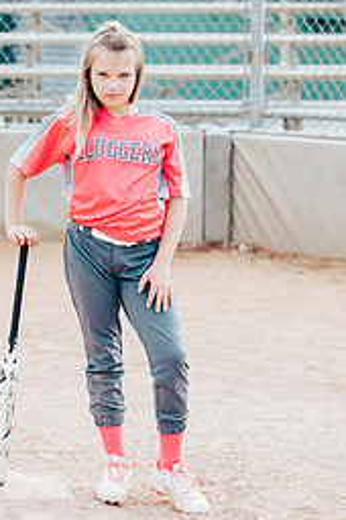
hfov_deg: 9.1
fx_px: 2162
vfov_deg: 13.7
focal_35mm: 150
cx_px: 55
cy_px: 151
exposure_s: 1/640
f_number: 2.8
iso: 160
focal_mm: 85
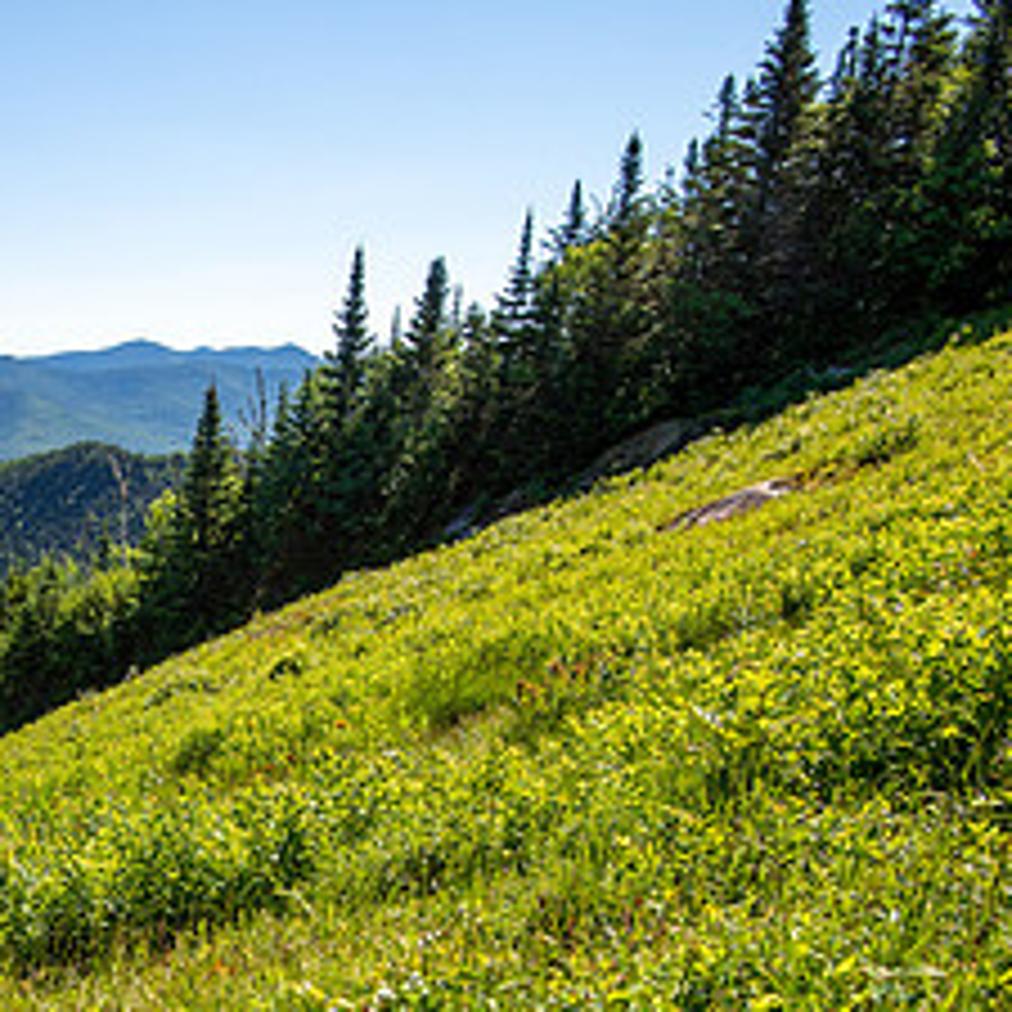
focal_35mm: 35
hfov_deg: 41.4
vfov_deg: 44.5
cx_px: 9
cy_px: 832
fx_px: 1158
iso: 100
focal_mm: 16
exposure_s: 1/500
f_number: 5
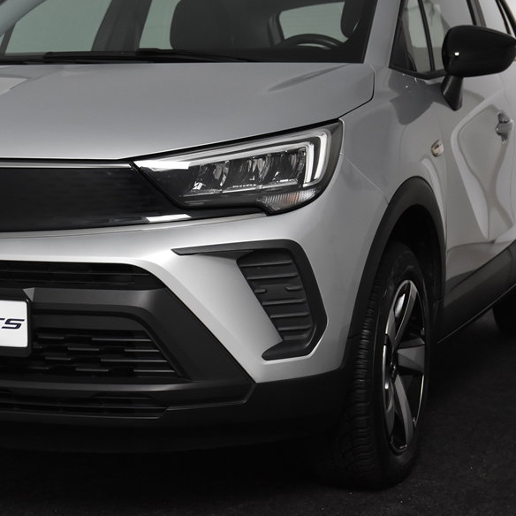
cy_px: 221
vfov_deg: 20.4
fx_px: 1433
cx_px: 127
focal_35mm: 85
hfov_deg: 20.2
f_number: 5.6
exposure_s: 1/125
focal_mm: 38
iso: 1600
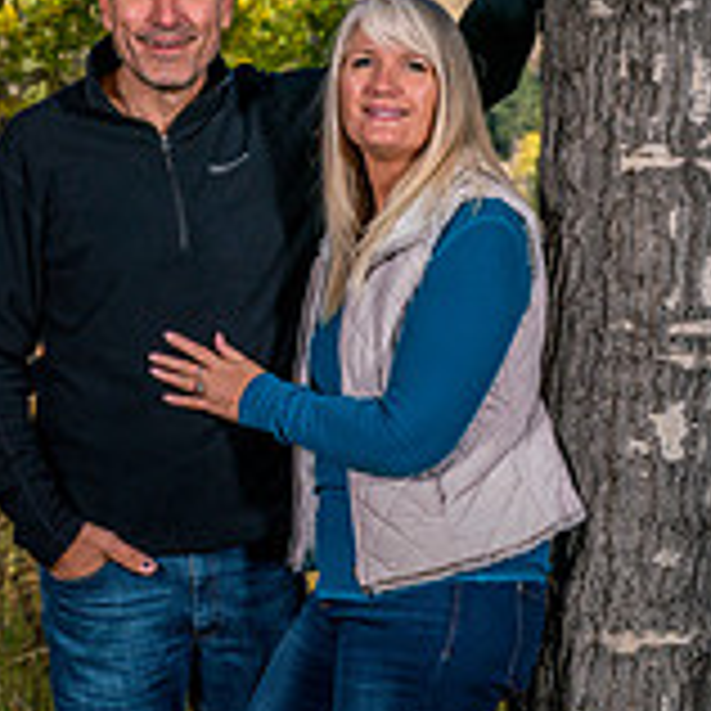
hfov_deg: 14.4
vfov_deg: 14.4
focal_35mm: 121
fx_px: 2812
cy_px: 418
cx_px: 230
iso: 160
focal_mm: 50
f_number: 5
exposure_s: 1/1000
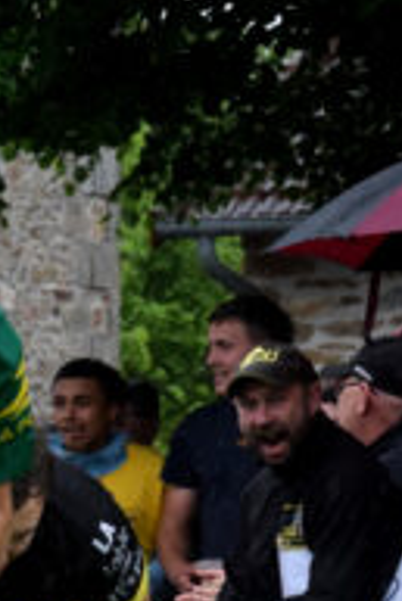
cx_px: -682
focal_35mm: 410
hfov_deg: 3.3
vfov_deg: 5.0
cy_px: 627
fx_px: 6855
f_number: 5.3
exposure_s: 1/500
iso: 1400
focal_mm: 66
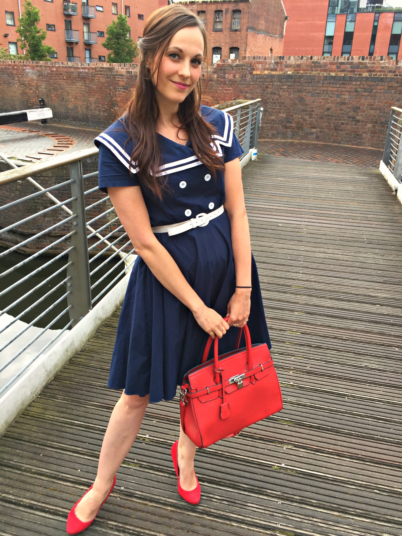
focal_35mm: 29
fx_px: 449
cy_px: 268
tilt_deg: -22.8
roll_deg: -0.9
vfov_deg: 61.7
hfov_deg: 48.2
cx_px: 201
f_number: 2.2
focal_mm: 4.15
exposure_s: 1/100
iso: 50
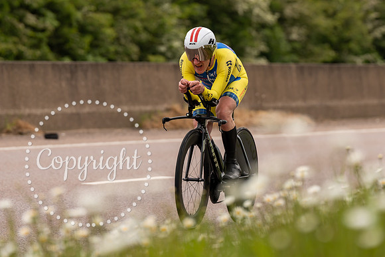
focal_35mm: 298
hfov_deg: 6.9
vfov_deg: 4.6
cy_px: 66
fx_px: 3182
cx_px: 205
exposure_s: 1/1000
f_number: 4
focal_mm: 200
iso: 200
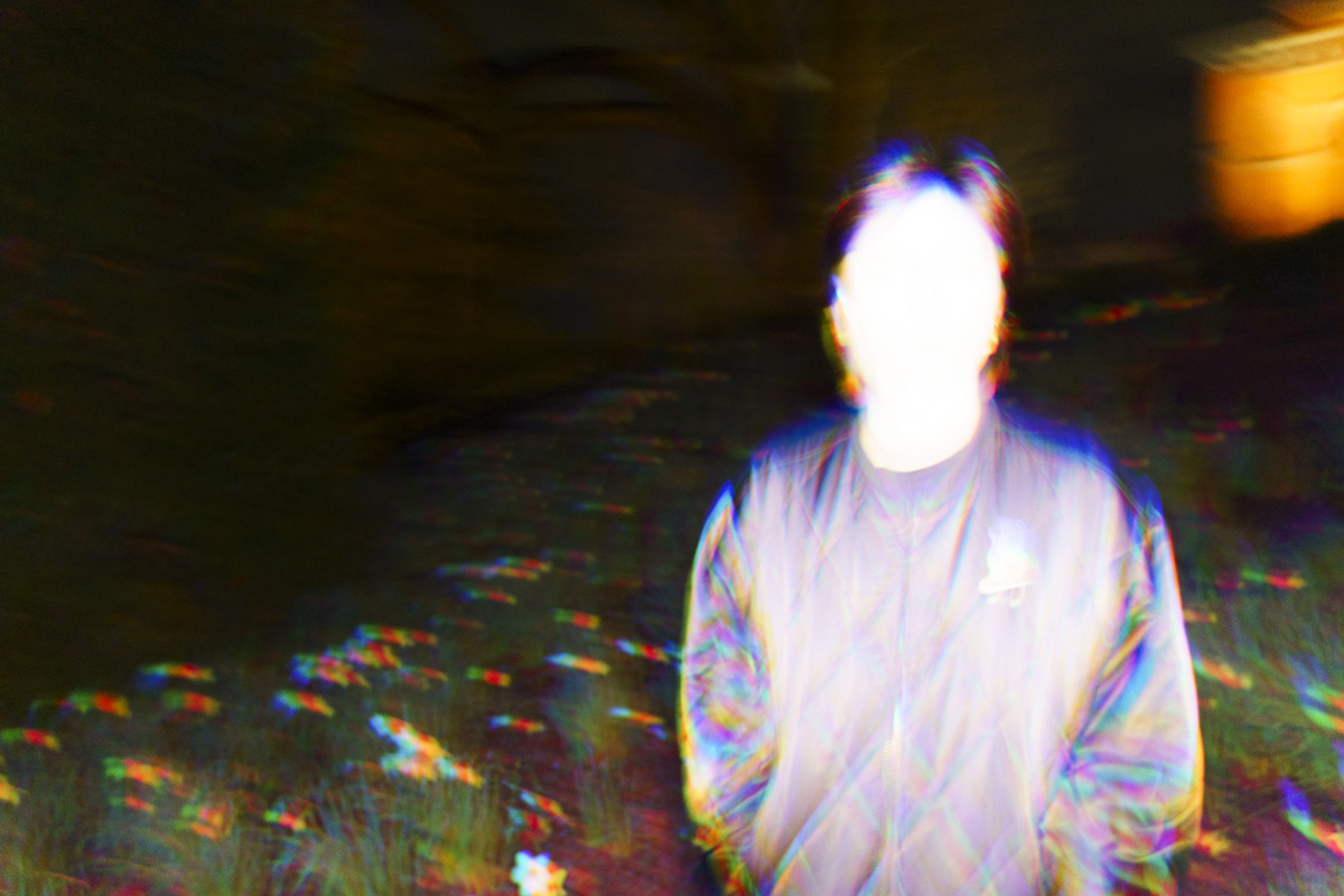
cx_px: 672
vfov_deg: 45.7
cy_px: 448
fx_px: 1064
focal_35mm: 28
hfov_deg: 64.6
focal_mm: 19
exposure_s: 1/3
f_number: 3.5
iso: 800
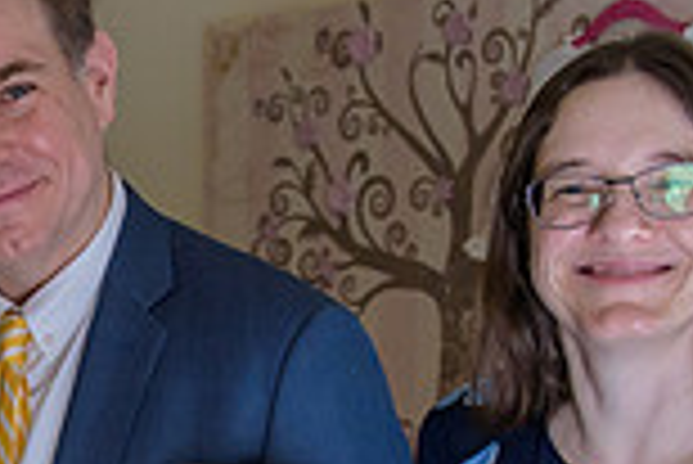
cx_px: -76
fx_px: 1888
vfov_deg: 13.5
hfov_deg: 19.9
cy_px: 597
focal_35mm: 98
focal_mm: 26
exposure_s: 1/125
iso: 1600
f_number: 3.2
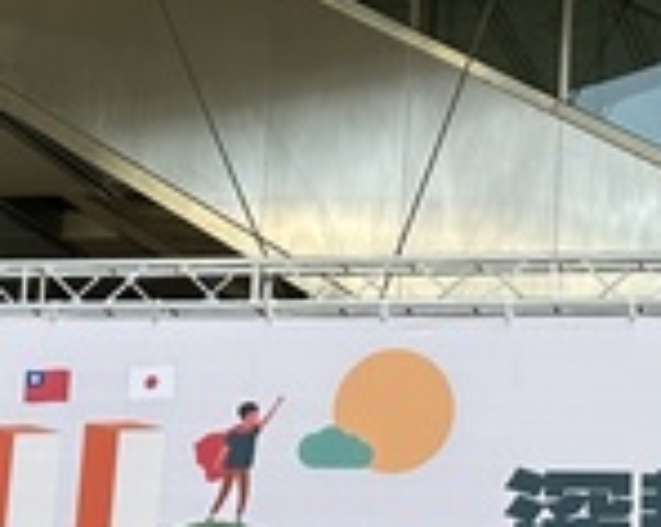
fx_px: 2169
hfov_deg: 17.3
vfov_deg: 13.8
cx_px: 402
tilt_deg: +10.3
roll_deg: -3.1
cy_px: 333
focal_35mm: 111
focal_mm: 6.86
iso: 80
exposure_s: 1/803
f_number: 1.78
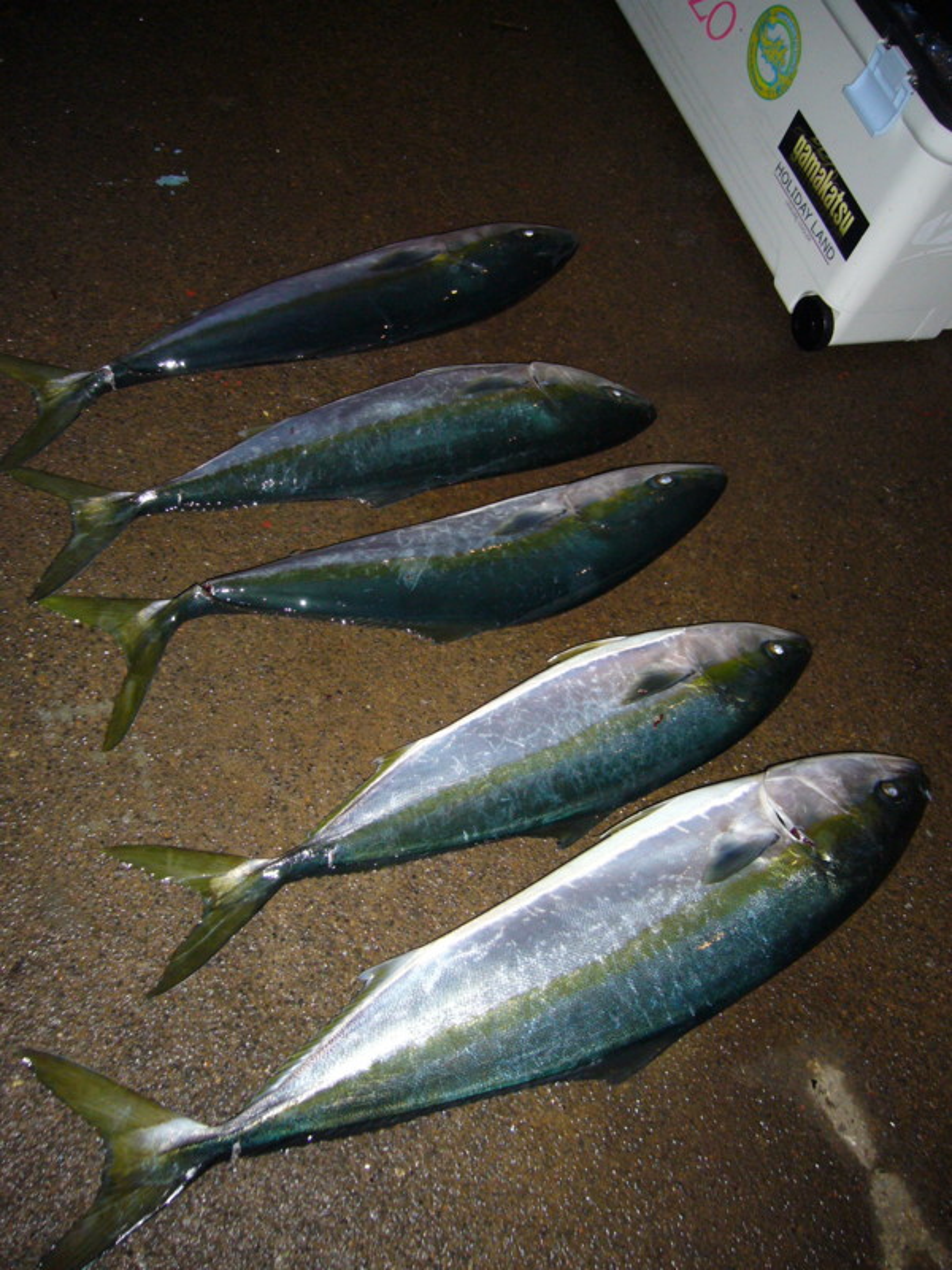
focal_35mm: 35
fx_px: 1283
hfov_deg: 40.7
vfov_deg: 52.6
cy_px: 635
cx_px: 476
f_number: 2.8
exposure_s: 1/60
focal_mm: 5.8
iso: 160
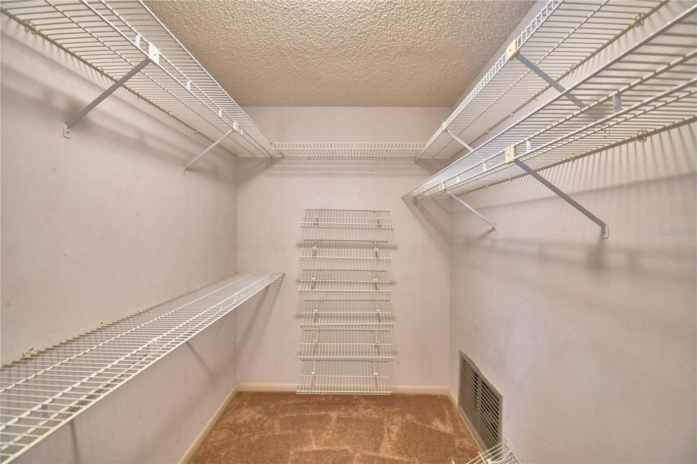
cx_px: 348
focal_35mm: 15
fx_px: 290
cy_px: 232
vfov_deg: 77.3
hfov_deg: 100.4
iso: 500
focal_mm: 10
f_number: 4.5
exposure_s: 1/30
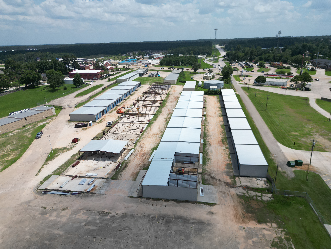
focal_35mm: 24
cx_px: 166
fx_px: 229
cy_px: 124
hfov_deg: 71.6
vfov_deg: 56.8
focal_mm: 6.72
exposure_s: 1/5000
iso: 130
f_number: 1.7
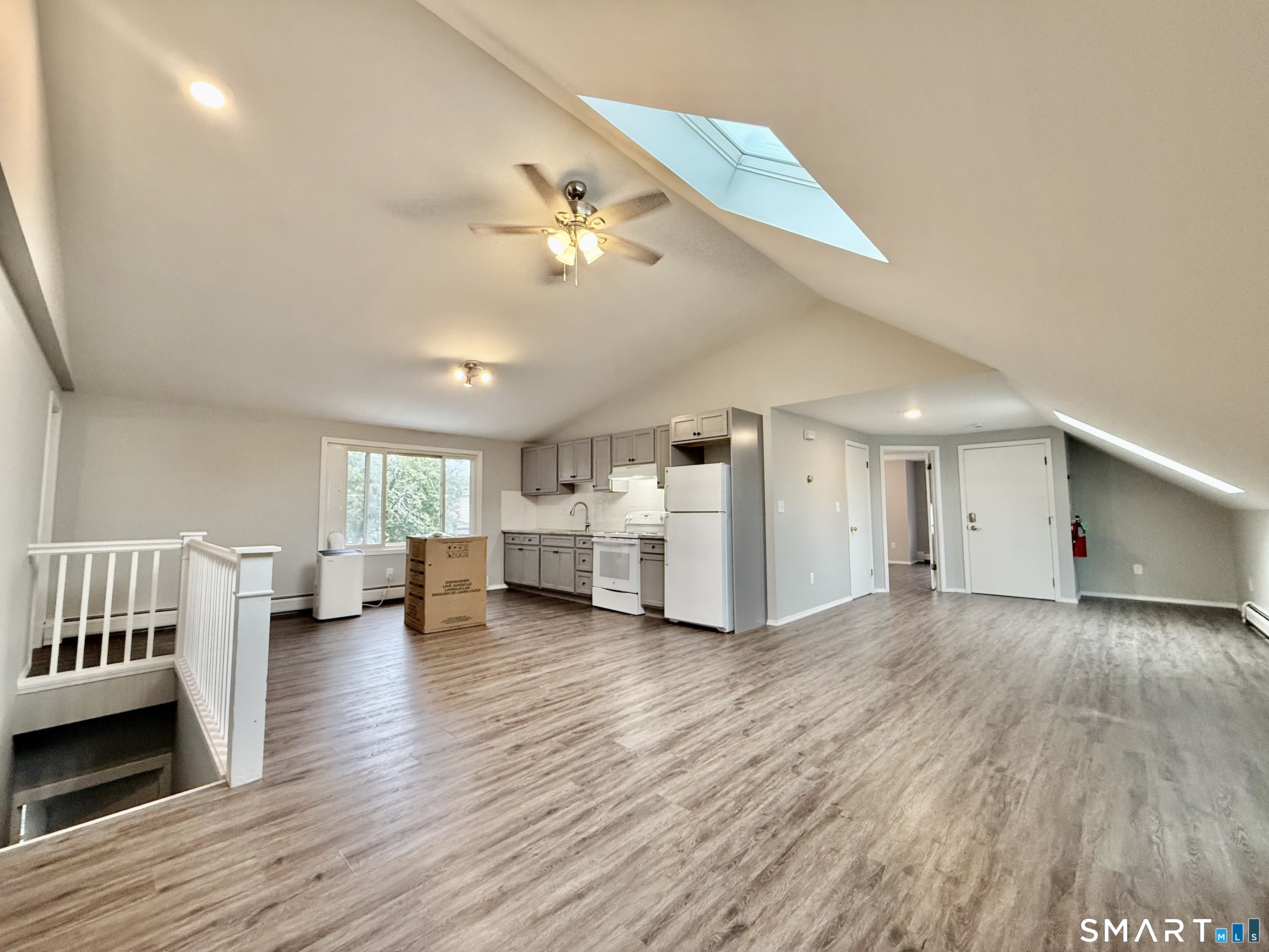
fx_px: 513
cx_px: 634
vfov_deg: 85.7
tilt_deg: +3.6
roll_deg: +0.6
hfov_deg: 102.1
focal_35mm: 14
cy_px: 476
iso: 320
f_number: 2.2
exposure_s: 1/120
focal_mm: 2.22
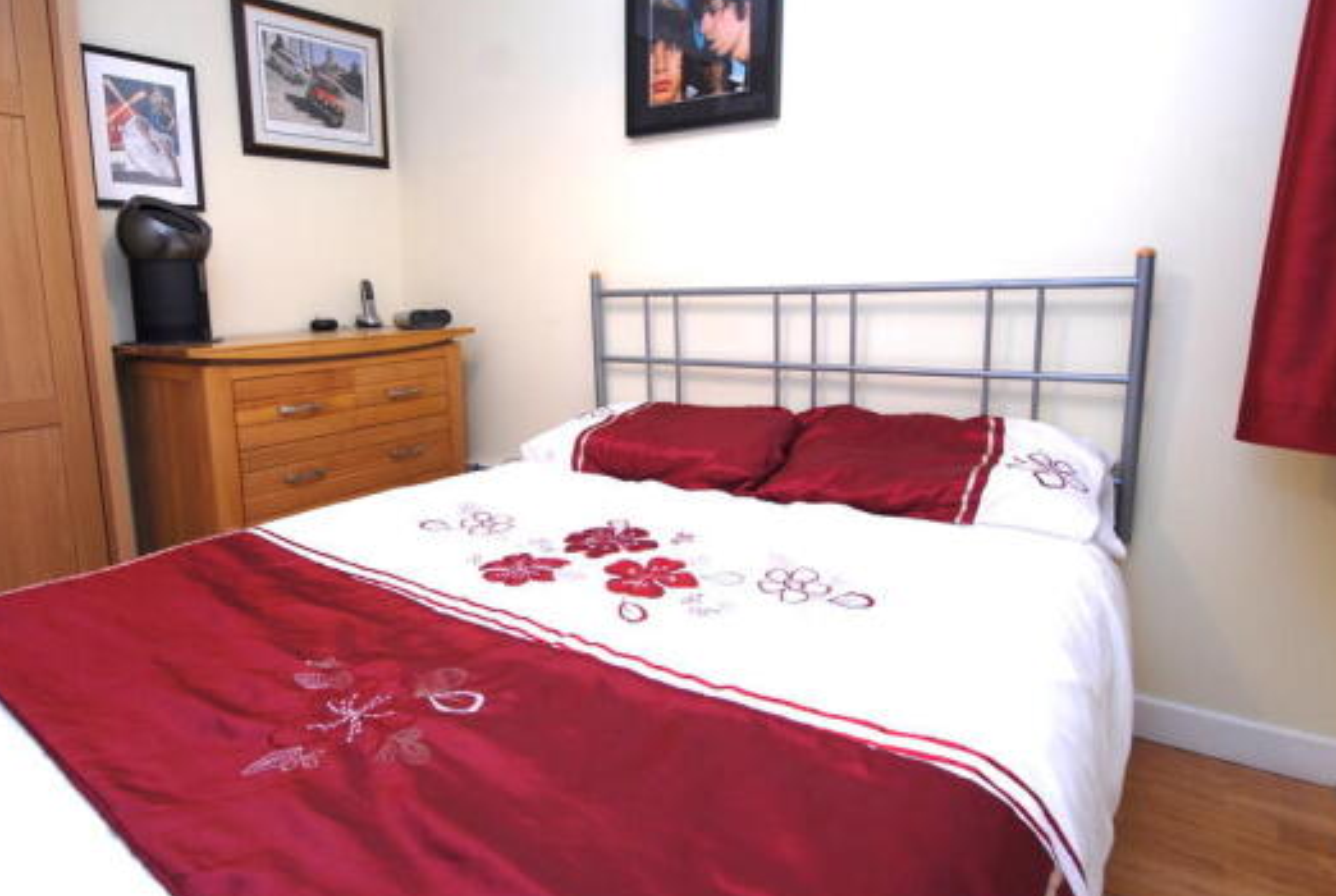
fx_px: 767
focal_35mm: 21
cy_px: 408
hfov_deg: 81.4
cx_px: 557
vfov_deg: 60.5
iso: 200
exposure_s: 1/60
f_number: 5
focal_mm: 11
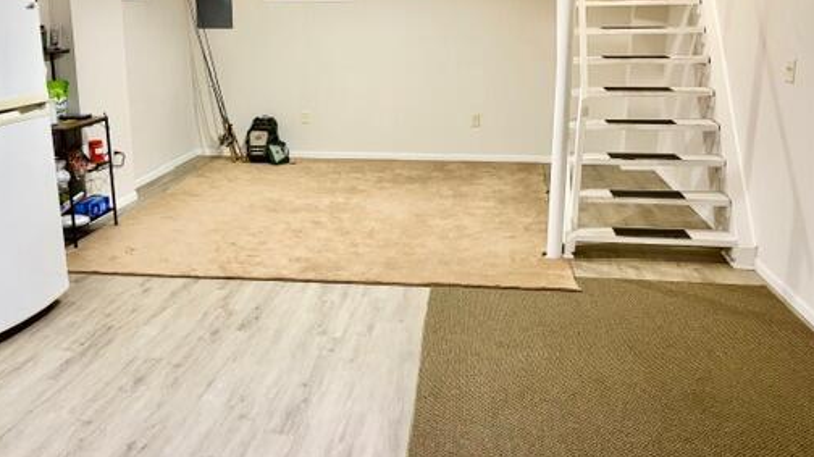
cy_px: 191
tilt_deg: -12.8
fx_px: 777
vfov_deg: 32.7
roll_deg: +1.2
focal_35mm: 36
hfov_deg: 54.9
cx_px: 328
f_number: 1.6
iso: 320
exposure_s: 1/60
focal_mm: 5.96
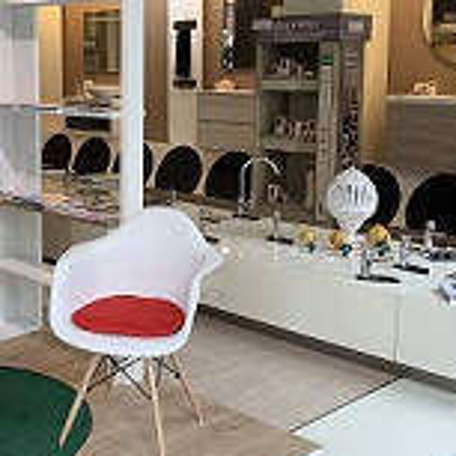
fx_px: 790
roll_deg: +0.6
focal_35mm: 53
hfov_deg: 31.4
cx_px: 97
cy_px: 180
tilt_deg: -6.7
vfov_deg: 32.1
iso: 50
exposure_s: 1/100
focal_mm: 4.25
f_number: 1.8
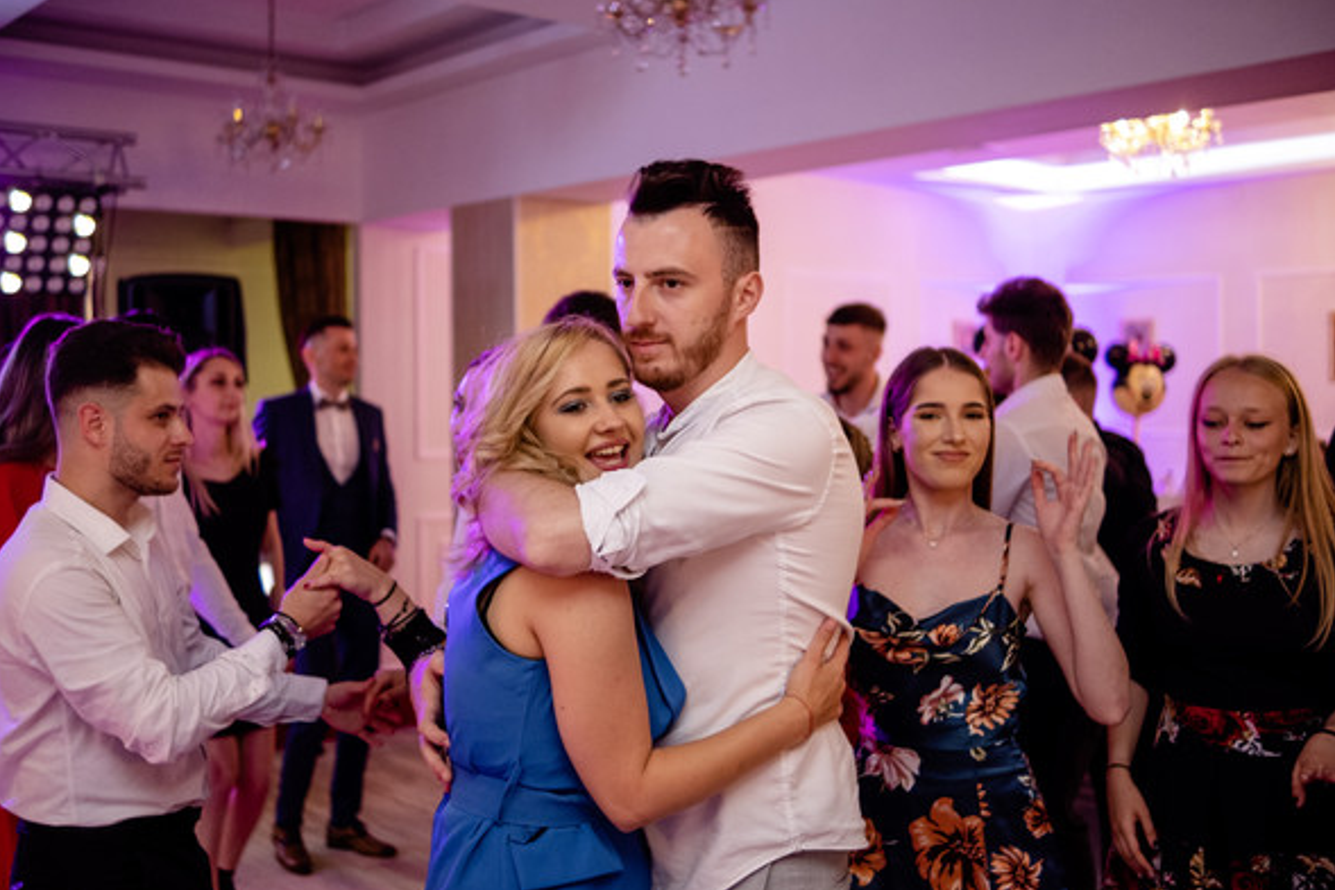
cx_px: 630
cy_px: 411
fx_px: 1409
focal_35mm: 38
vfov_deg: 35.1
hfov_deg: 50.7
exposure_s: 1/200
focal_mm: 23
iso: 1000
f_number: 1.4
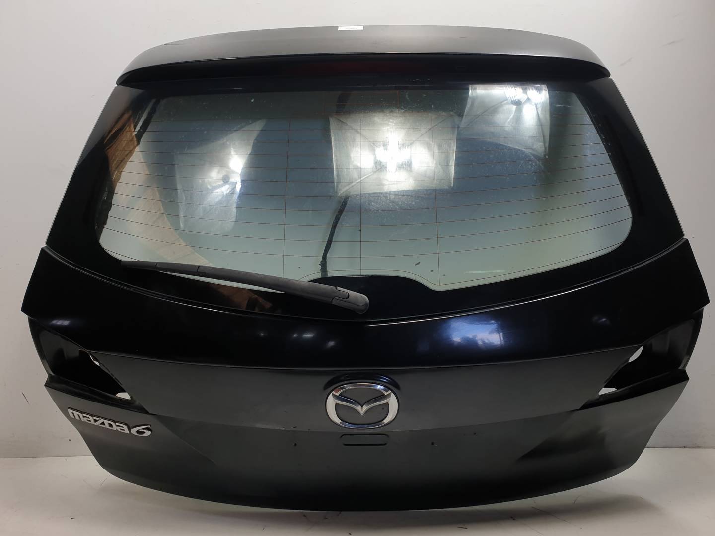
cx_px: 358
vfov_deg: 53.1
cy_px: 268
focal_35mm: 26
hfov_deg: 67.3
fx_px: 537
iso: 50
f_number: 2.4
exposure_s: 1/100
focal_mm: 4.3
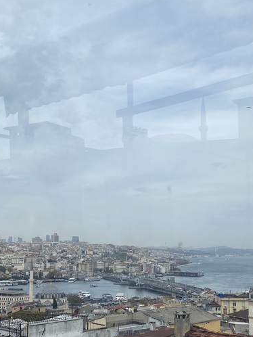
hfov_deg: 30.2
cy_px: 233
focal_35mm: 48
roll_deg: -0.4
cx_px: 160
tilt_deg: +4.3
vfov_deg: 39.0
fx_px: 467
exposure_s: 1/2625
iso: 32
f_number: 1.8
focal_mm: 4.25
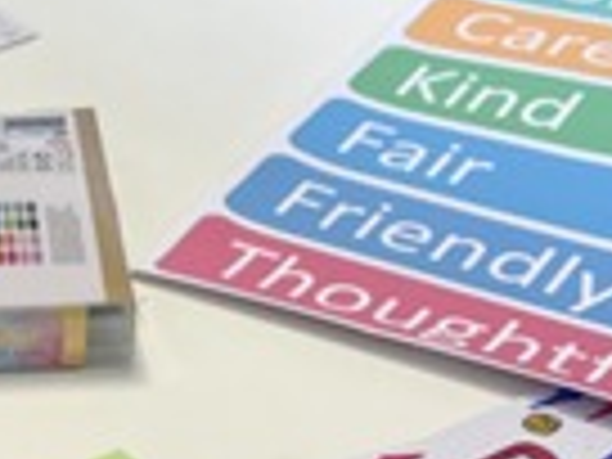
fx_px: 1892
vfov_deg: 13.2
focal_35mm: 107
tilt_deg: -42.2
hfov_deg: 17.3
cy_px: 652
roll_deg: +3.4
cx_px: -166
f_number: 1.6
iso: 50
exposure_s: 1/100
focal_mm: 5.1
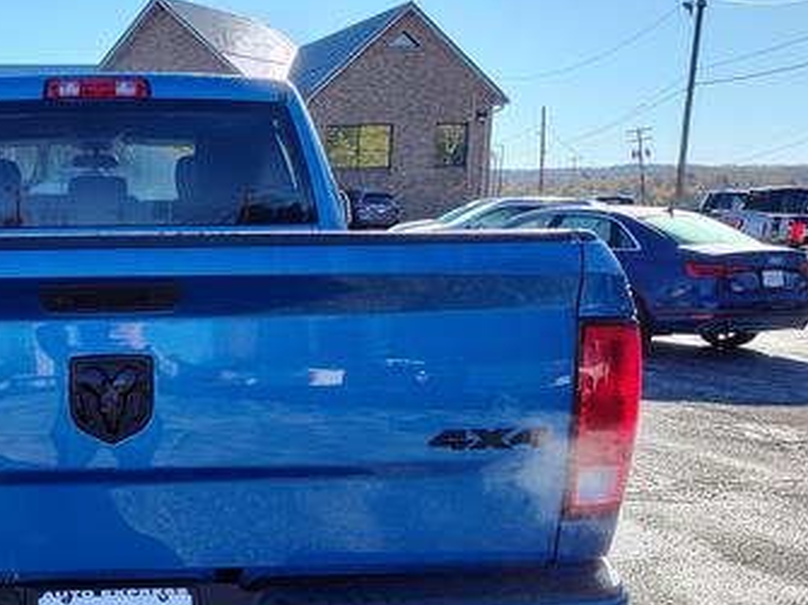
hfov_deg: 40.4
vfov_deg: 32.2
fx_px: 1027
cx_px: 116
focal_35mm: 44
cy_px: 453
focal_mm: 5.56
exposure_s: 1/1464
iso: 100
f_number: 1.88
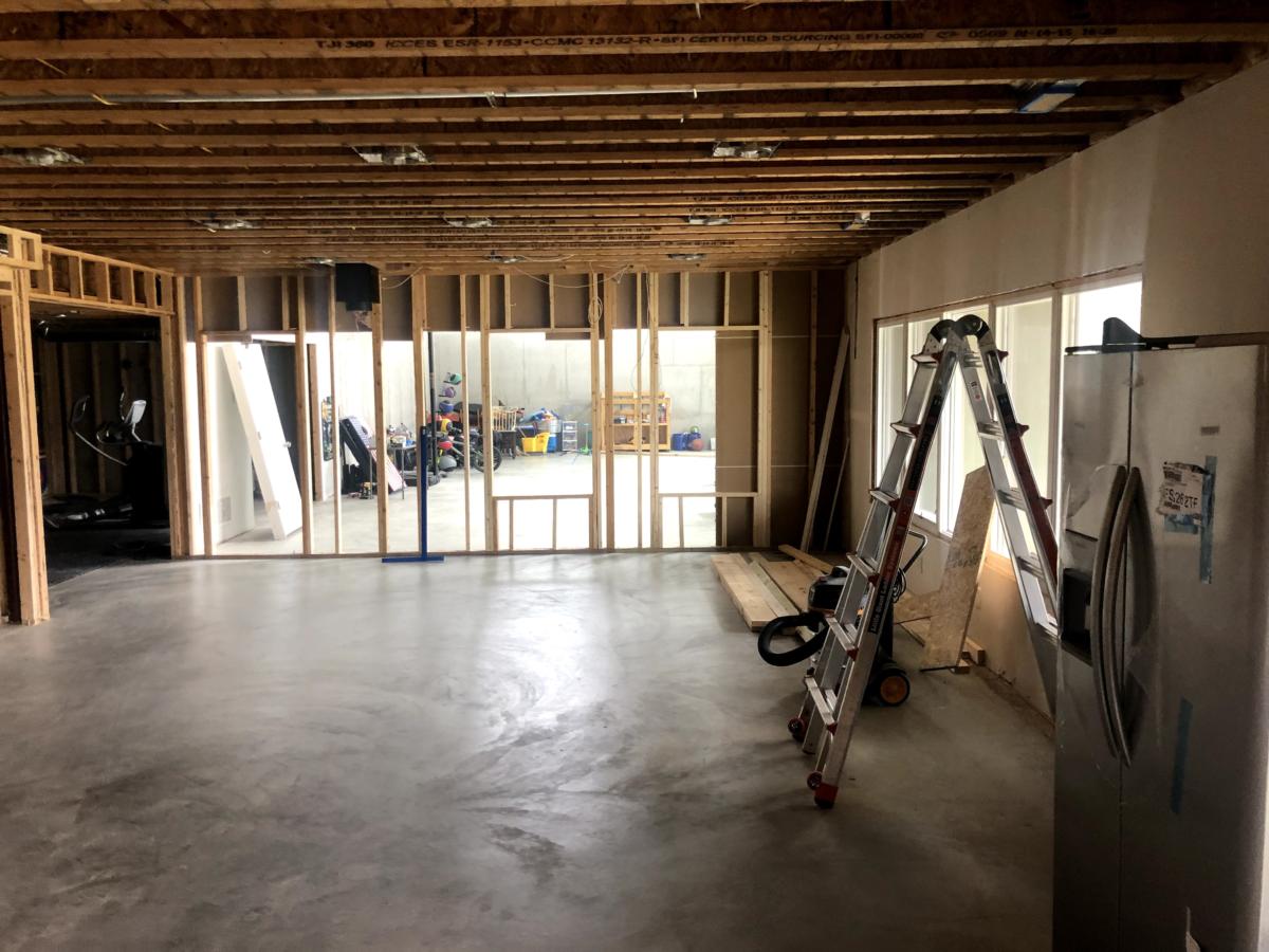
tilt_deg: -4.1
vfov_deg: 49.7
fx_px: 1026
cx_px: 634
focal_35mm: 28
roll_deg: +1.5
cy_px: 476
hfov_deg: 63.4
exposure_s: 1/15
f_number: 1.8
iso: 40
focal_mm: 4
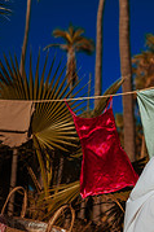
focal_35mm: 88
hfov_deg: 15.3
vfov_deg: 23.0
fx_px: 566
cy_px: 79
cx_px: 144
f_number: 1.8
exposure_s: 1/5000
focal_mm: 35
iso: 50
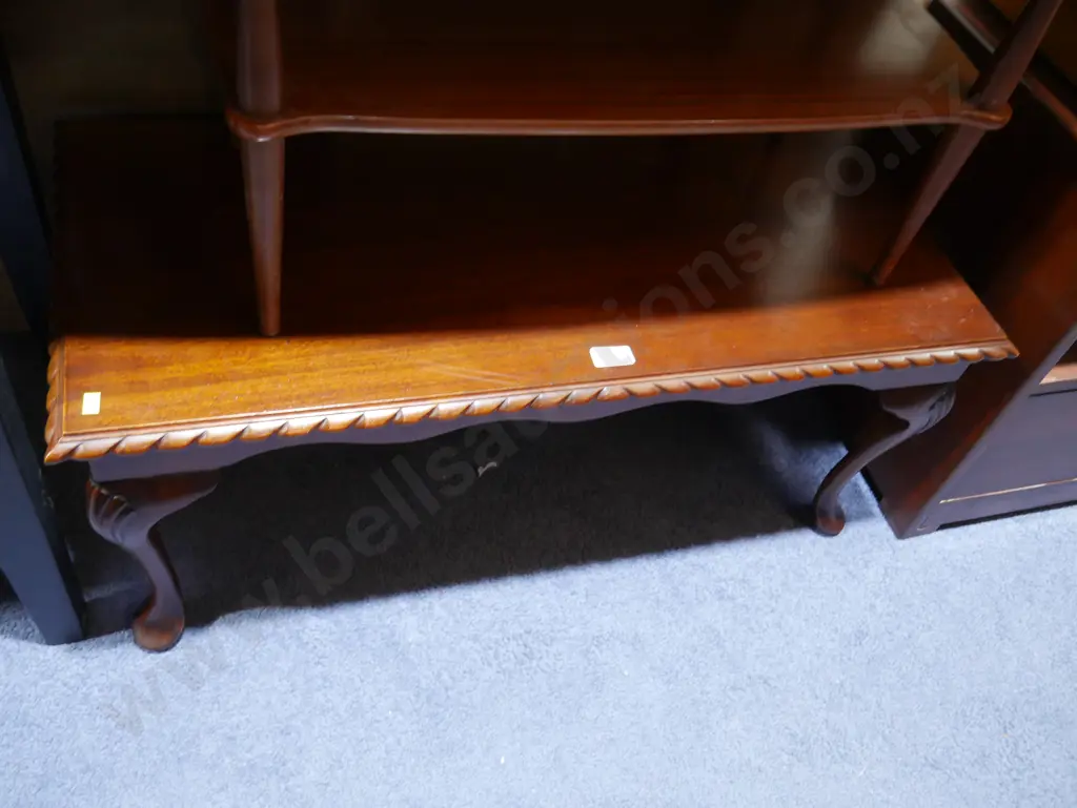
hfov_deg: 59.9
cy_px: 404
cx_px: 538
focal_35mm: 30
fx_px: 934
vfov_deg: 46.8
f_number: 3.6
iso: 1250
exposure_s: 1/60
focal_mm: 15
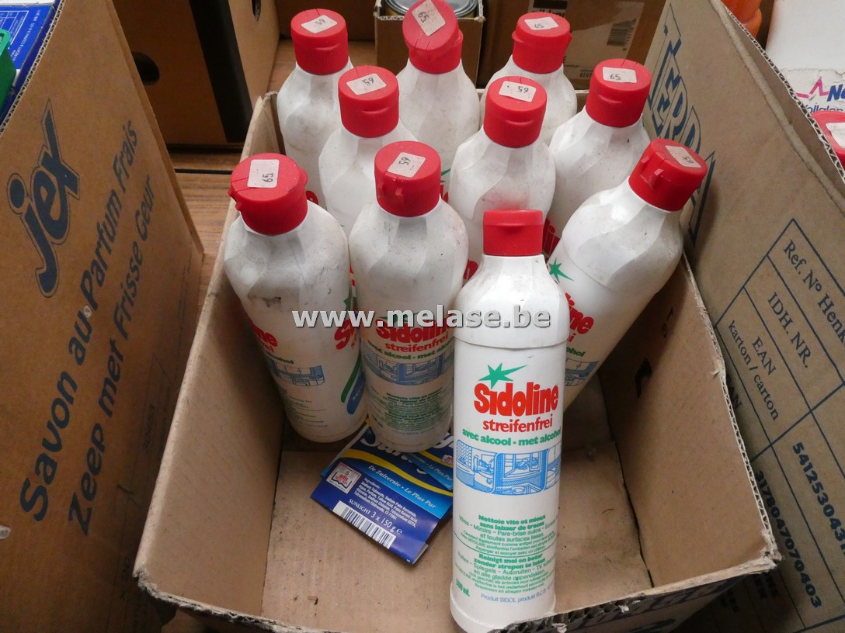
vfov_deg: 56.8
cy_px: 316
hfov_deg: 71.6
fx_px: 586
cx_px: 422
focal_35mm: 24
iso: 800
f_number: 3.3
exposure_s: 1/125
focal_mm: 4.3
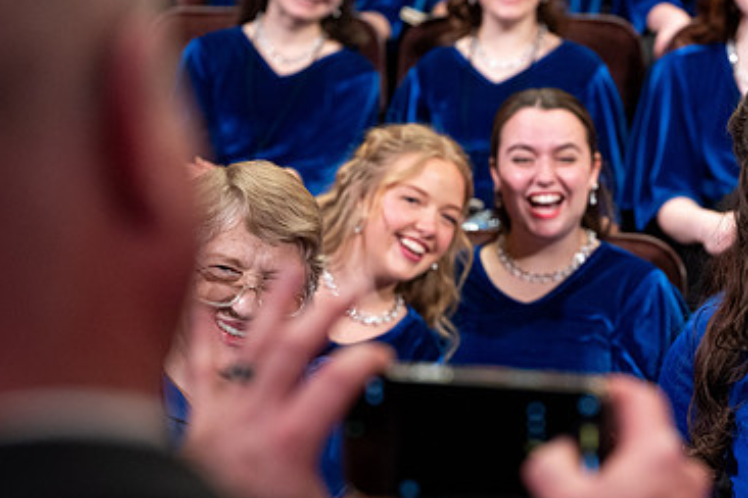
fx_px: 2306
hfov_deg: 18.3
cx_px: 556
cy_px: 368
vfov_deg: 12.3
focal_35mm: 111
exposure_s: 1/500
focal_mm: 70
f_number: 3.2
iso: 2500
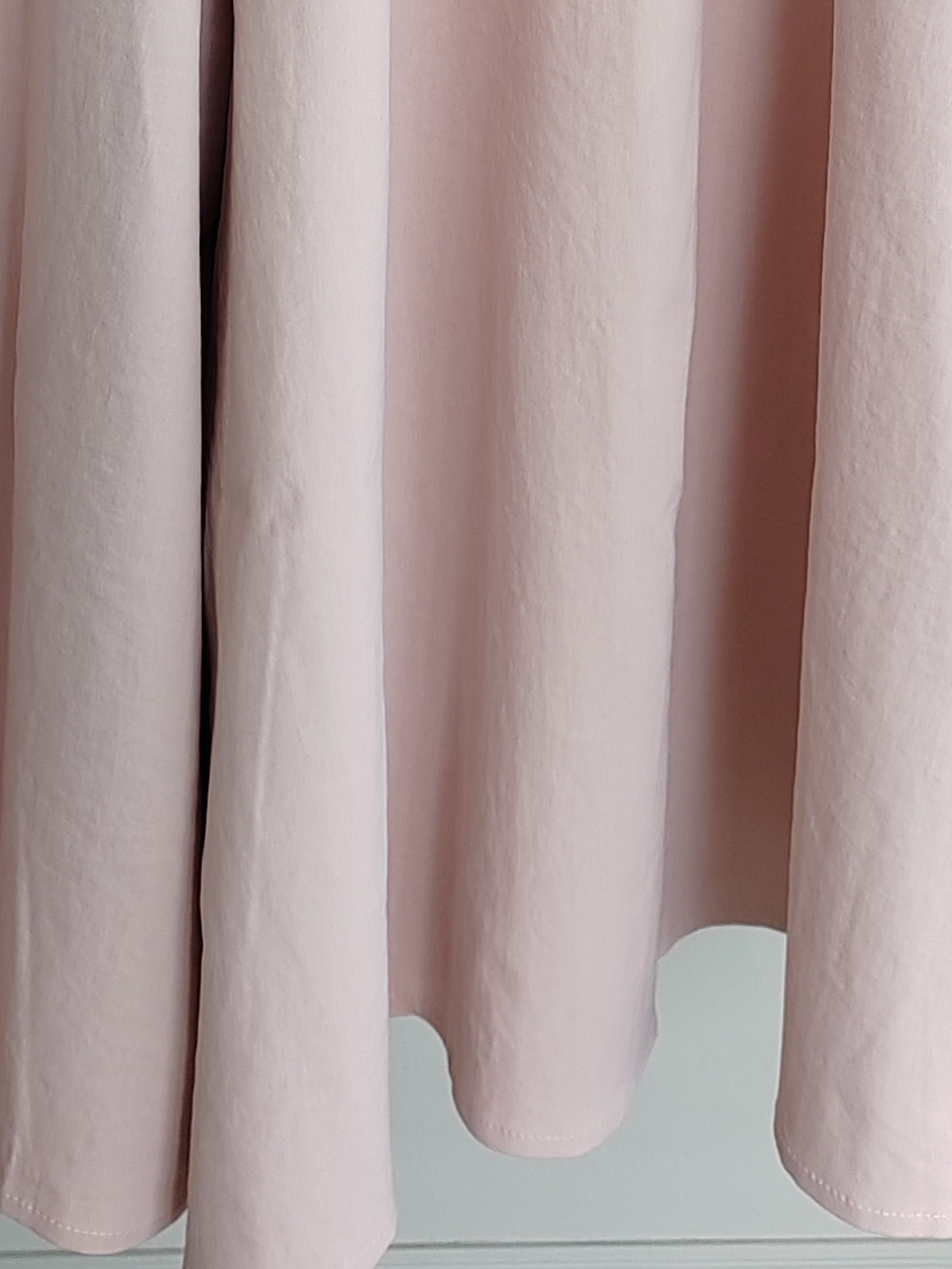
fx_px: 3226
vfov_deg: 19.6
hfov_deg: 16.7
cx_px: 286
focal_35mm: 88
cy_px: -596
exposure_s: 1/100
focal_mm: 5.52
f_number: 1.9
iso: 250
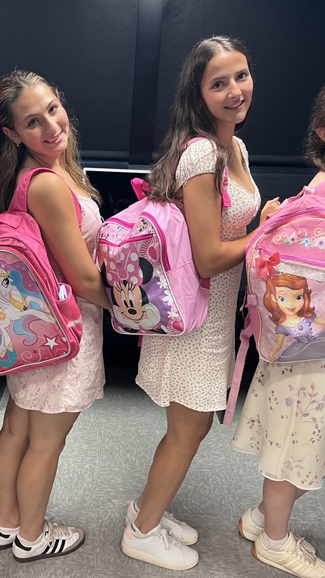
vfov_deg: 52.8
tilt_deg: -18.9
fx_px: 582
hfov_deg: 30.5
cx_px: 69
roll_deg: -1.3
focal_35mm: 38
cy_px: 289
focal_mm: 5.7
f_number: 1.5
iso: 160
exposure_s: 1/57
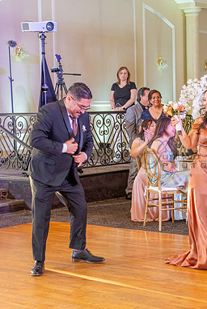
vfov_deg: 24.4
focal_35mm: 83
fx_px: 715
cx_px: 203
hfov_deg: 16.2
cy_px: 189
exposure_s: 1/80
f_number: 4
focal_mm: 45
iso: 800
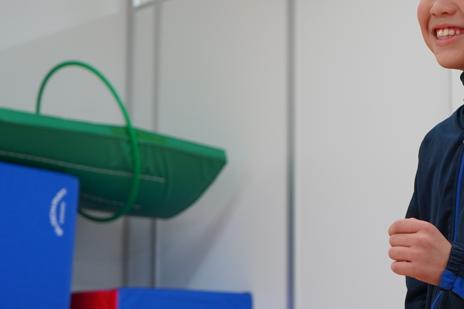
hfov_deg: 21.1
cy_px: 165
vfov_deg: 14.2
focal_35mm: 96
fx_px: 1237
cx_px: 340
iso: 1000
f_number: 4.5
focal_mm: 50
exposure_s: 1/160
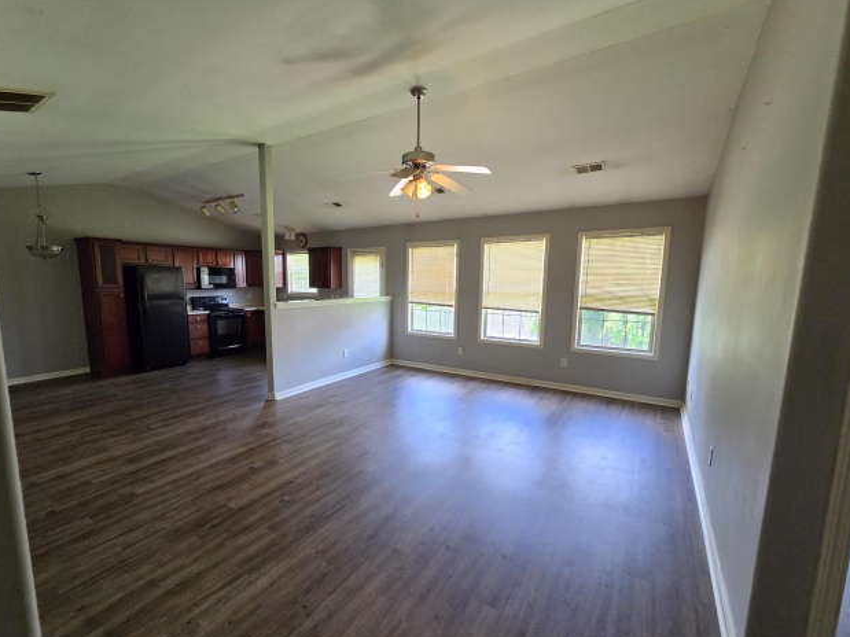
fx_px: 344
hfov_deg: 101.9
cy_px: 328
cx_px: 396
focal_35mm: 14
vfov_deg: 85.6
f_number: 2.2
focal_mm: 2.2
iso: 320
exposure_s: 1/120
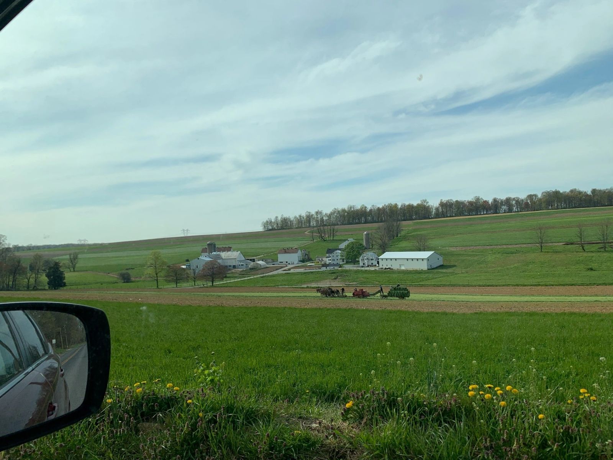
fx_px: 460
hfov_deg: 67.3
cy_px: 230
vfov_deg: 53.1
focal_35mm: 26
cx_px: 306
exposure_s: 1/3185
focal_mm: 4.25
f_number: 1.8
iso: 25
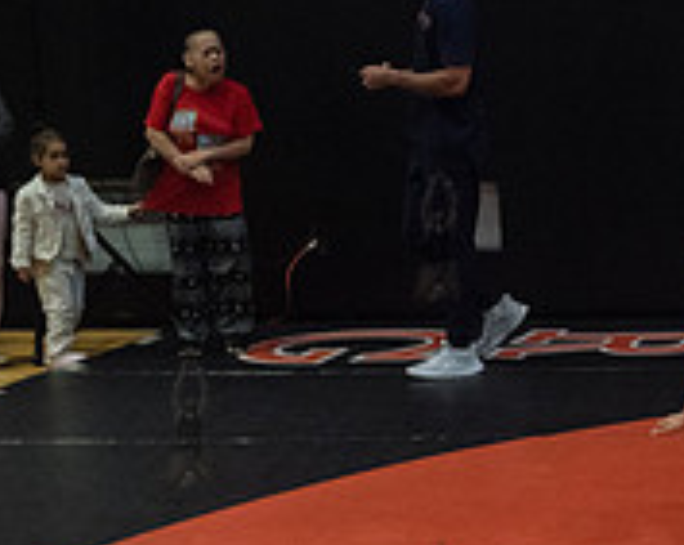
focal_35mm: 109
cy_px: 419
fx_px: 2203
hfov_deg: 16.5
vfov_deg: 14.0
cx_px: 929
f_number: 3.2
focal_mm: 35
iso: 5000
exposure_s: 1/800
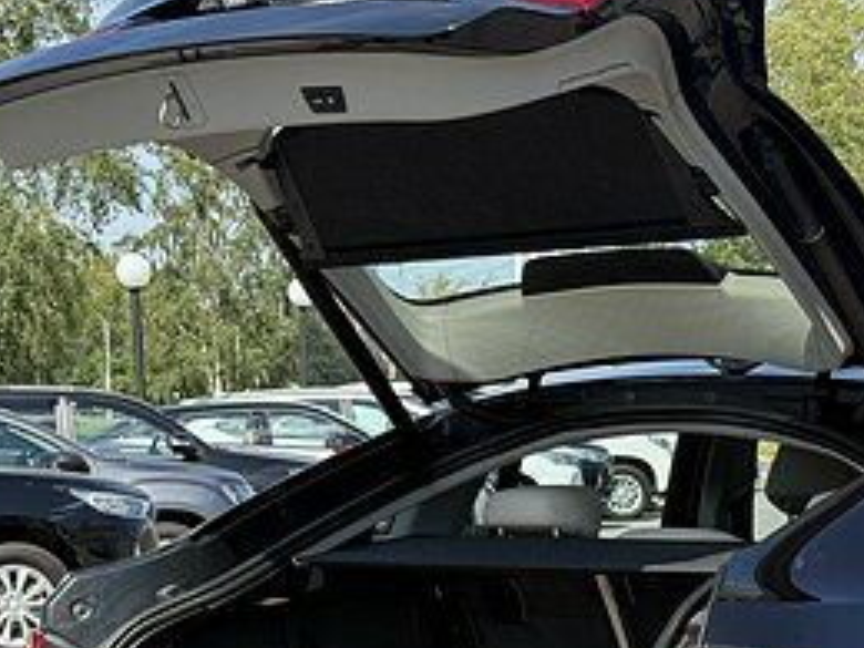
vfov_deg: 14.5
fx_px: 2521
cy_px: 582
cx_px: 508
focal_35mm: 101
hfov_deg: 19.4
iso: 80
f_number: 1.78
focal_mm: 6.76
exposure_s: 1/1931
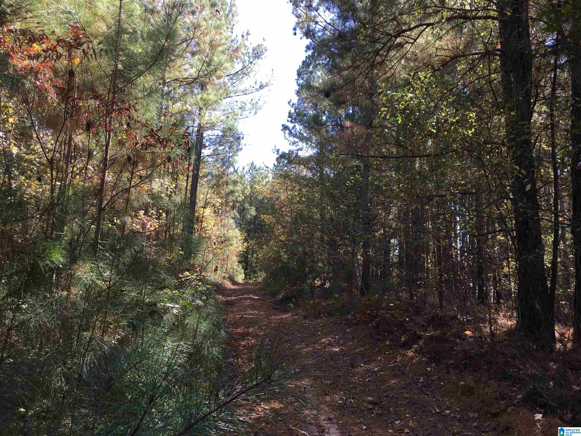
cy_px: 218
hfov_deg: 61.7
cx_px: 290
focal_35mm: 29
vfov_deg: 48.2
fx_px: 487
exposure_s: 1/187
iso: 25
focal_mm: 4.15
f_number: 2.2
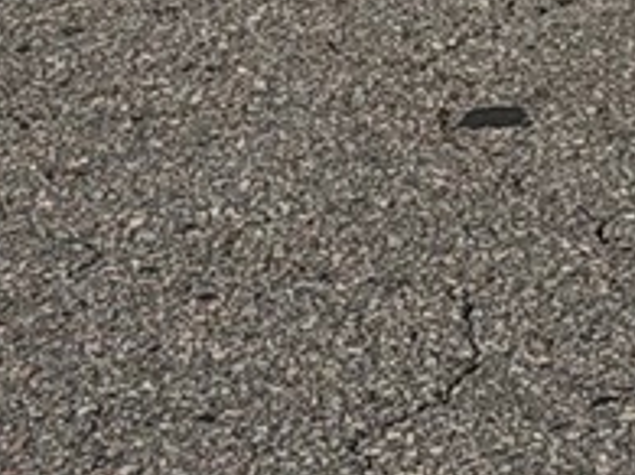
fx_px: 6508
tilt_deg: -0.4
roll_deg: -0.5
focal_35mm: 355
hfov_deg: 5.5
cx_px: 1202
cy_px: -1158
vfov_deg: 4.0
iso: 80
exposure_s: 1/13333
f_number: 1.78
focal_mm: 6.76
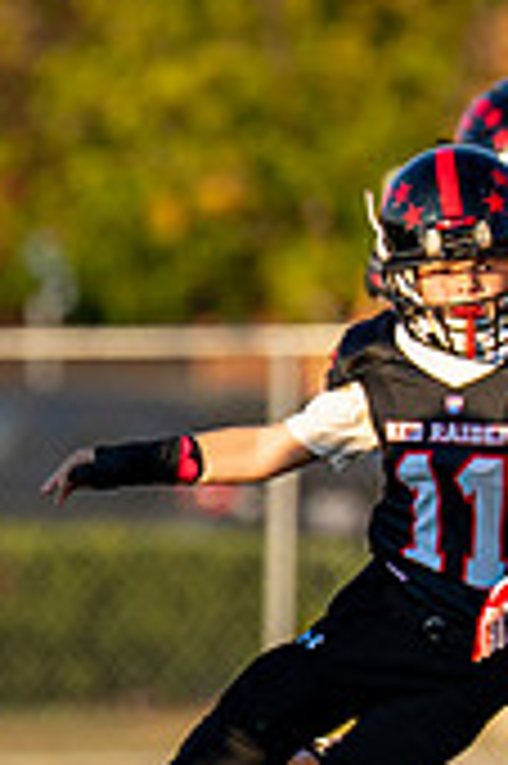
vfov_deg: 1.5
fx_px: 28292
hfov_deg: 1.0
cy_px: 577
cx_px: 181
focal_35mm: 1334
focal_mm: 200
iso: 100
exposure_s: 1/1000
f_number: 2.8
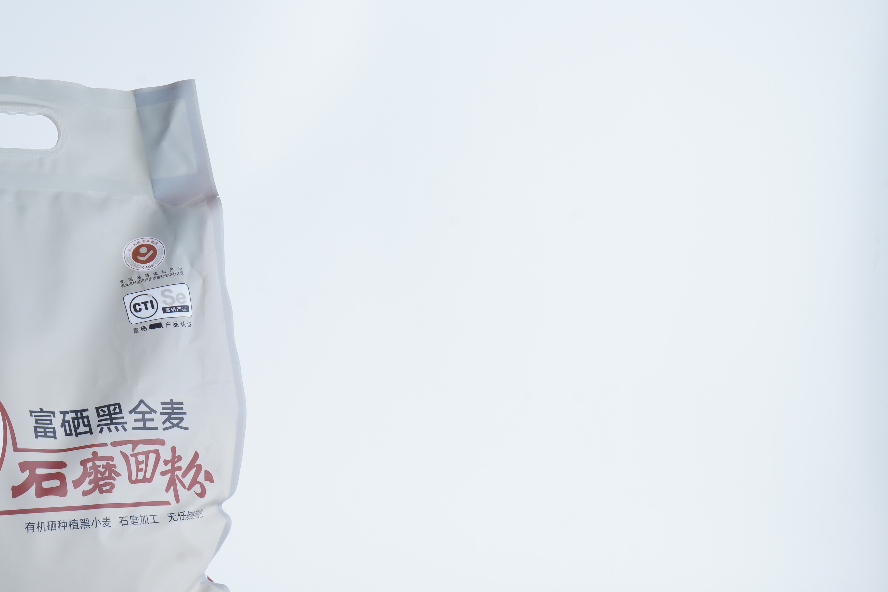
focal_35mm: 130
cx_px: 226
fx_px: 3206
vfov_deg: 10.5
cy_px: 397
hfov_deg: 15.7
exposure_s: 1/125
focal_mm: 86
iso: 320
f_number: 11
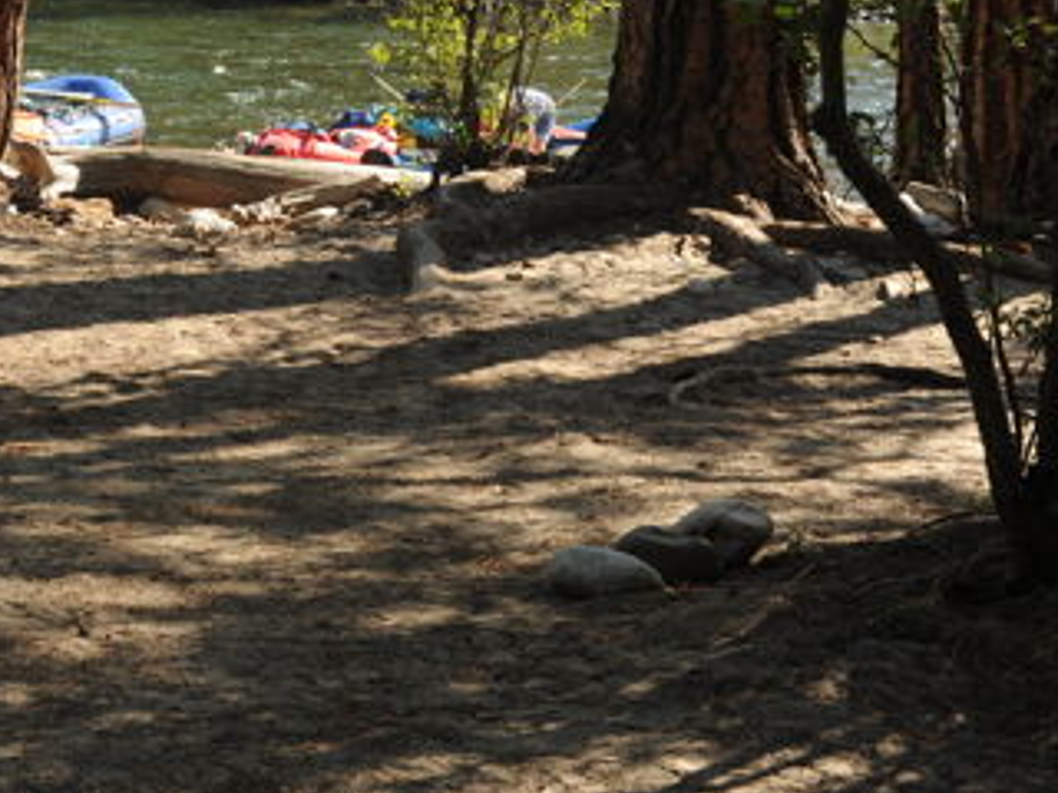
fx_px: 2567
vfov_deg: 17.0
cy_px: -76
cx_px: -238
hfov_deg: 21.5
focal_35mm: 84
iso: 200
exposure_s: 1/160
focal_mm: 35
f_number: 9
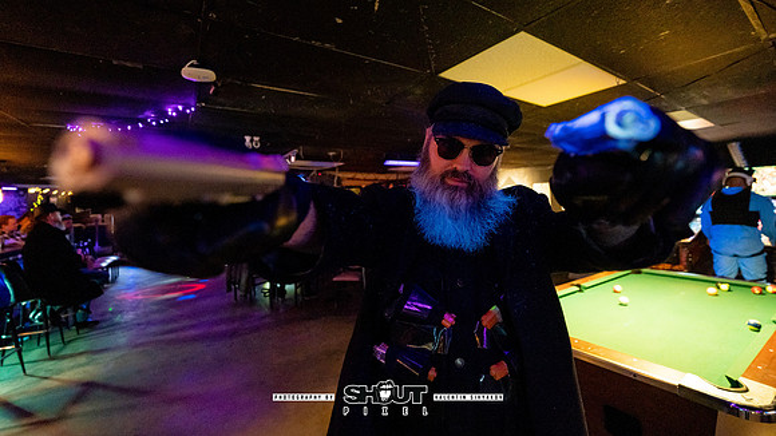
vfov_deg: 69.2
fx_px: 315
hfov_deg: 101.9
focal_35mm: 15
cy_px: 191
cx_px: 388
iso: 3200
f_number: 2.8
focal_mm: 14.6
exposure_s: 1/160
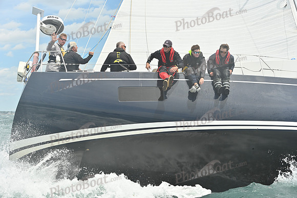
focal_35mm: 70
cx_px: 148
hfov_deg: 28.8
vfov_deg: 19.5
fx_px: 578
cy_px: 99
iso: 250
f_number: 6.3
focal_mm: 70
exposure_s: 1/1250
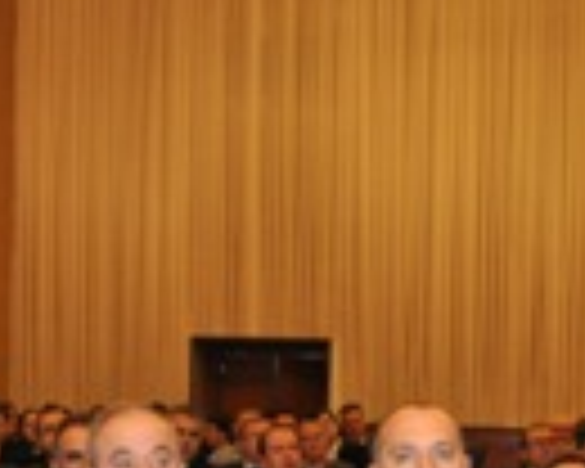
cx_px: 108
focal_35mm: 97
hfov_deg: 19.5
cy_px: 580
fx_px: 1679
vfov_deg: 15.2
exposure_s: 1/60
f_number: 3.8
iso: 800
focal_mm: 20
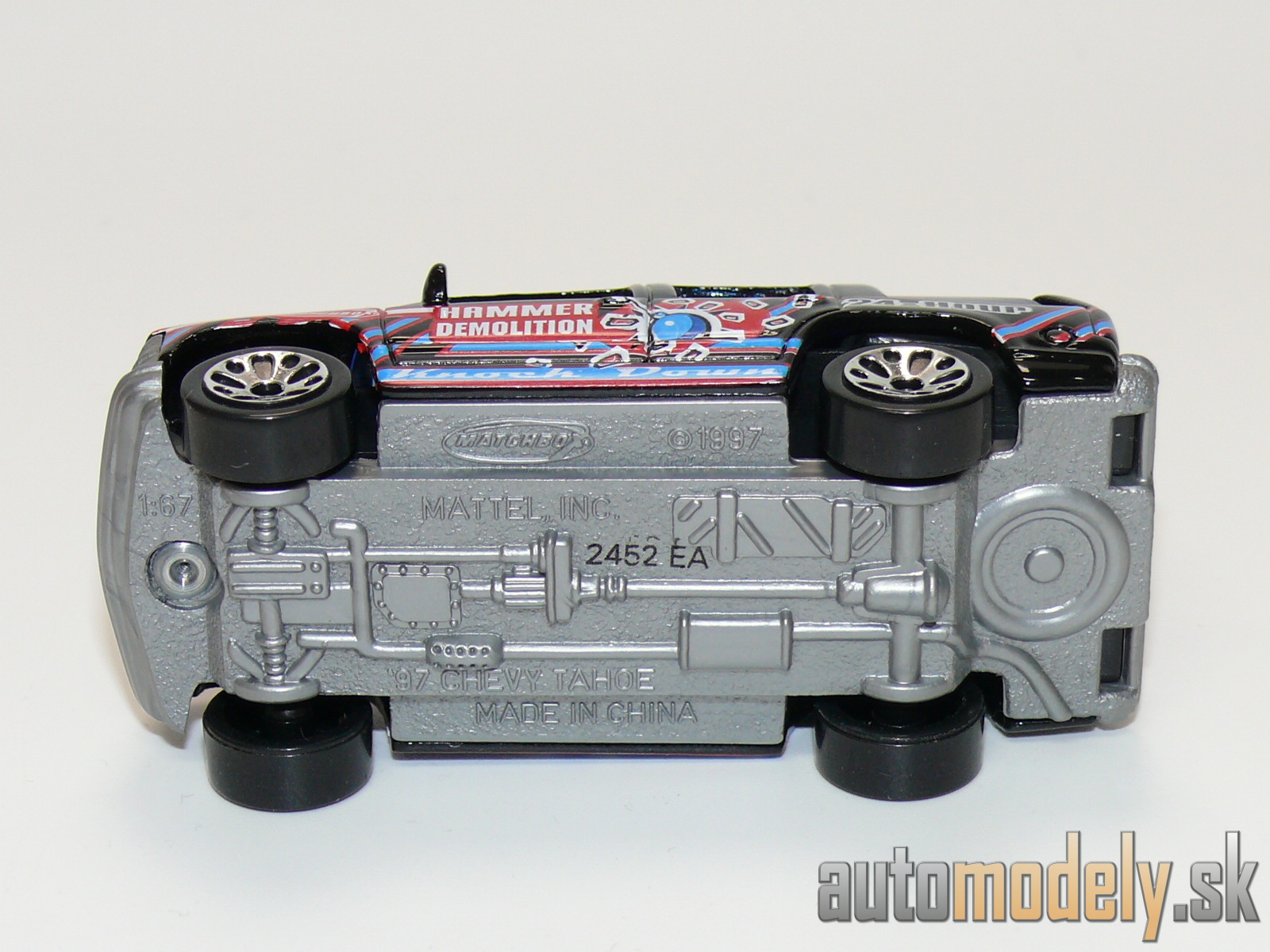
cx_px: 635
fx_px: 4036
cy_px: 476
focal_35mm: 110
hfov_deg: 17.9
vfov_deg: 13.5
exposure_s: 1/30
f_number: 4
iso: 100
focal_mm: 14
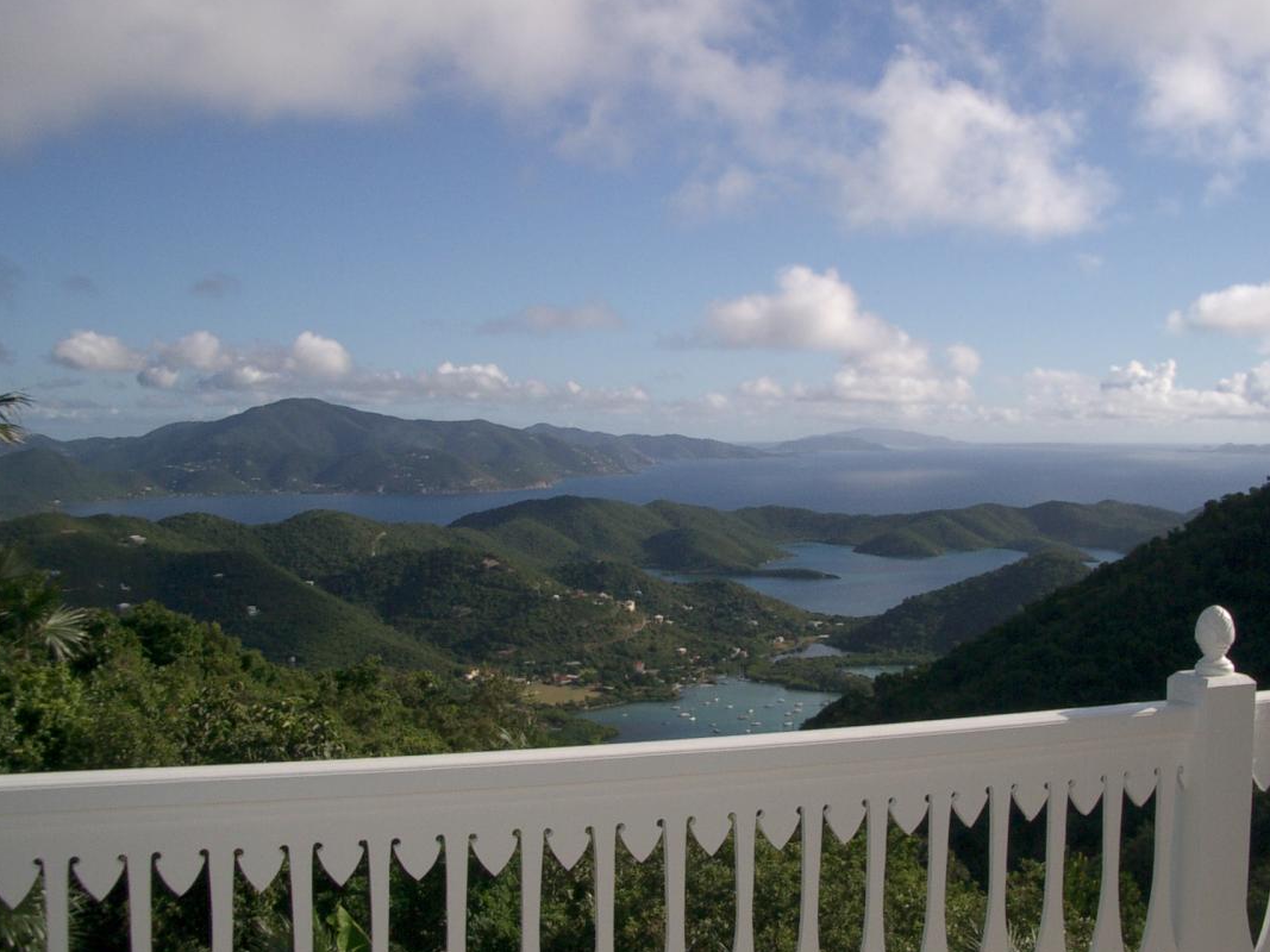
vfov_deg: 34.3
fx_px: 1541
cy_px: 452
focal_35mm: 42
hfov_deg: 44.7
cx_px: 699
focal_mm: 5.8
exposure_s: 1/1600
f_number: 4.3
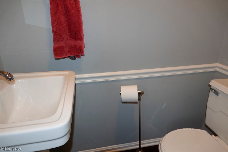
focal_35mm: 24
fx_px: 152
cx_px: 114
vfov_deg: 53.1
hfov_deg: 73.7
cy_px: 76
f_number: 2.5
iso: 200
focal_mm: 8.8
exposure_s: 1/30
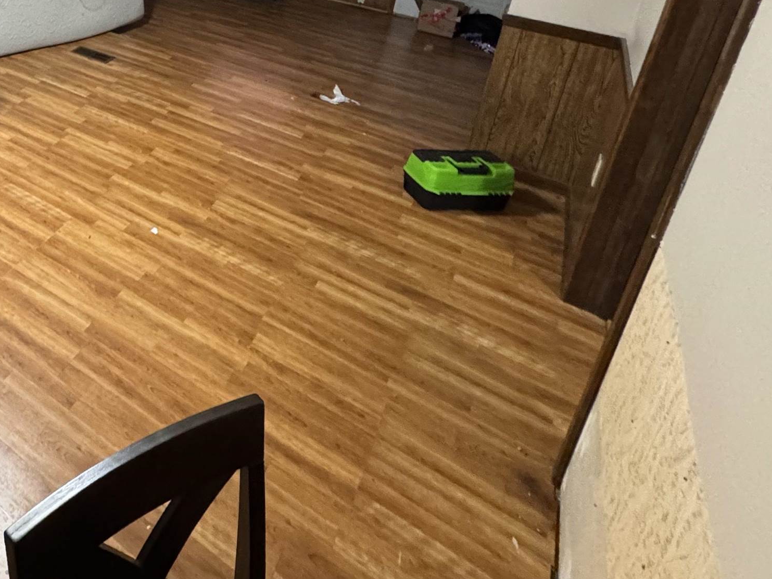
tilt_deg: -16.4
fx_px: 647
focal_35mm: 29
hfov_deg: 49.8
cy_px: -14
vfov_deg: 41.3
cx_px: -5
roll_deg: -2.3
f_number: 2.2
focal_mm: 2.22
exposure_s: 1/60
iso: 800
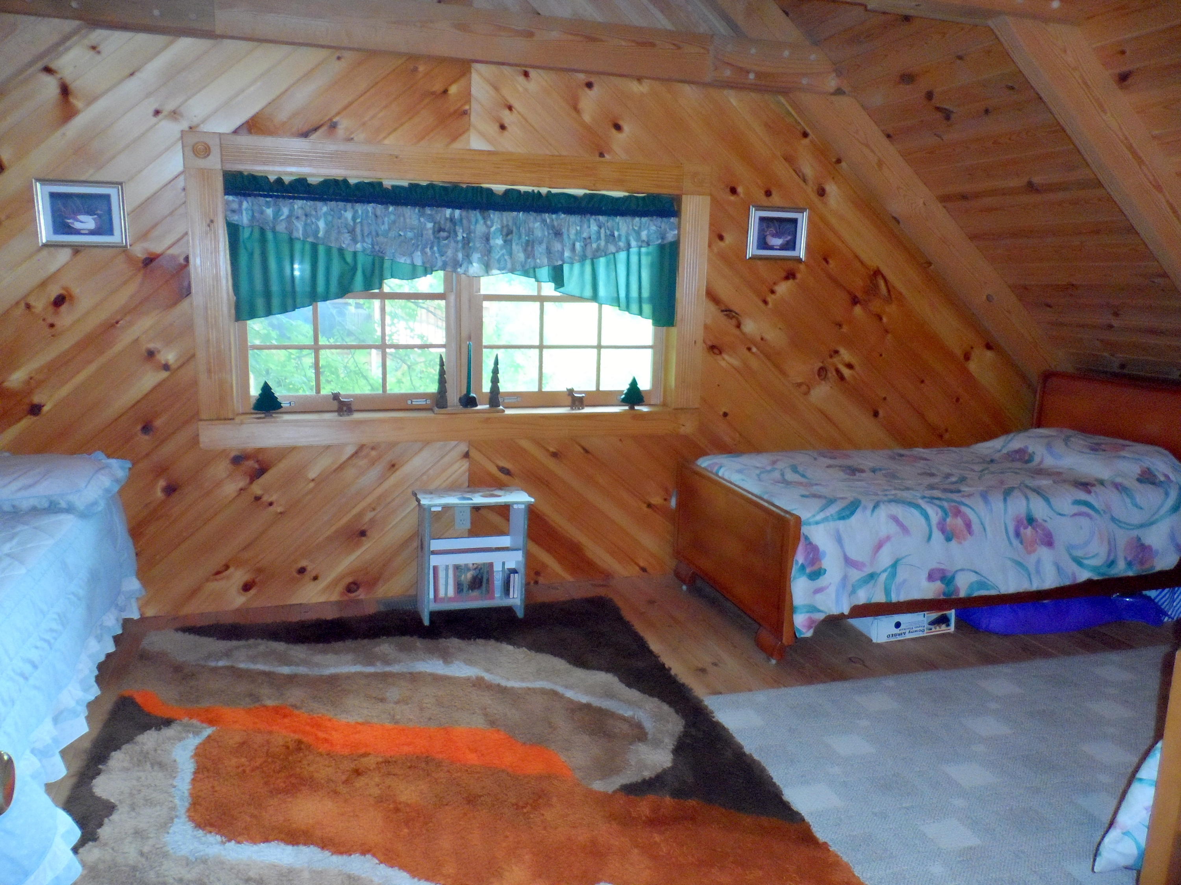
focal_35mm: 24
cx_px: 590
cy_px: 442
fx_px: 819
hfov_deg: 71.6
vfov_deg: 56.8
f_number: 3.2
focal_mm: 4
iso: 400
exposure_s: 1/30
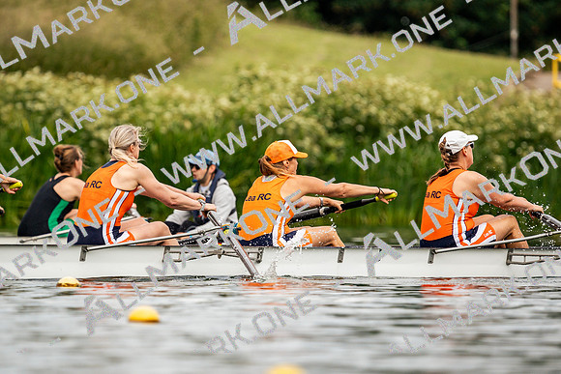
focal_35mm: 786
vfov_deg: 1.8
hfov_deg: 2.6
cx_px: 280
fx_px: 12251
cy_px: 187
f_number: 6.3
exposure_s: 1/2000
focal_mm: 524
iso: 320
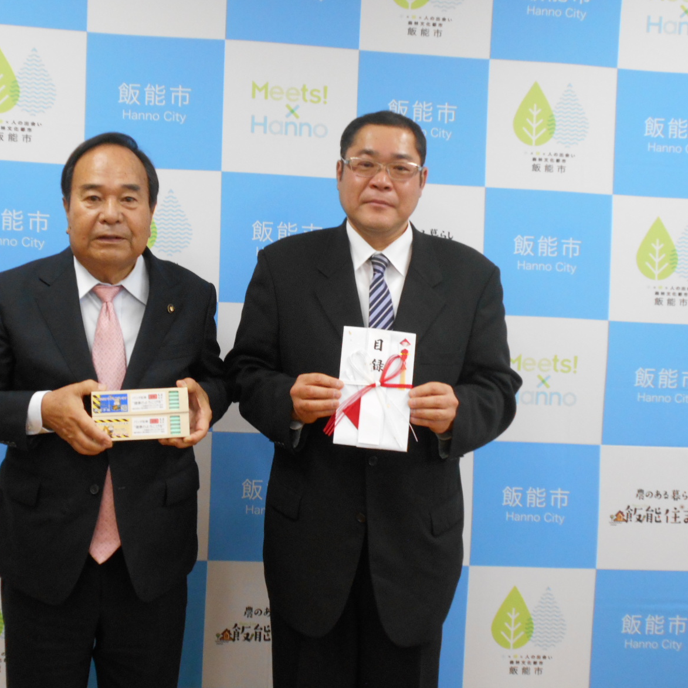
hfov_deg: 35.9
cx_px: 264
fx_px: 1057
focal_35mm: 47
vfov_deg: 36.1
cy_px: 337
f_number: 3.9
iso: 360
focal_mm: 6.7
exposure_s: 1/30
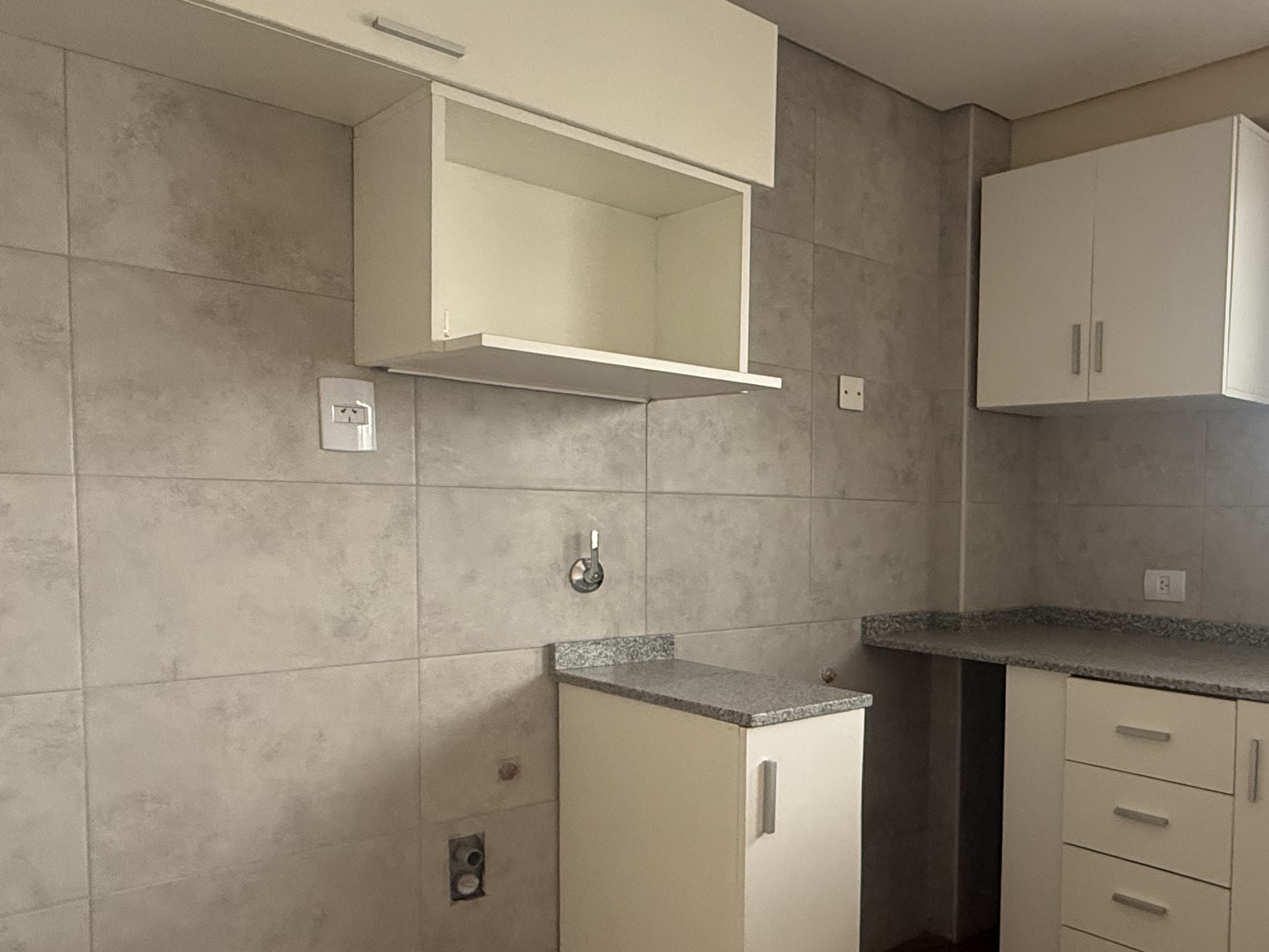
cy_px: 576
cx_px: 948
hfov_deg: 60.1
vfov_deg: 49.4
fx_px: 1026
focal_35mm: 28
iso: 320
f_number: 2.2
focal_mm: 2.22
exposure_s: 1/88
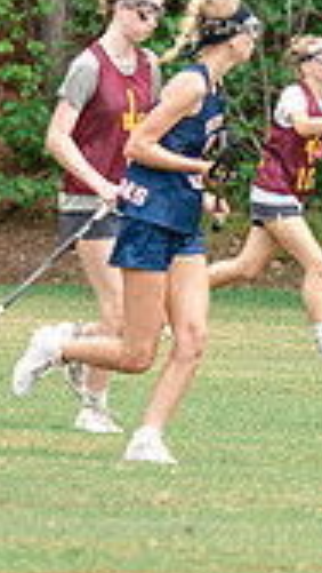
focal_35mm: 1203
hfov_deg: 1.0
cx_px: 1051
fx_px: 18251
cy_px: 164
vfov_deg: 1.8
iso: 250
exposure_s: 1/1000
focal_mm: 200
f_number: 4
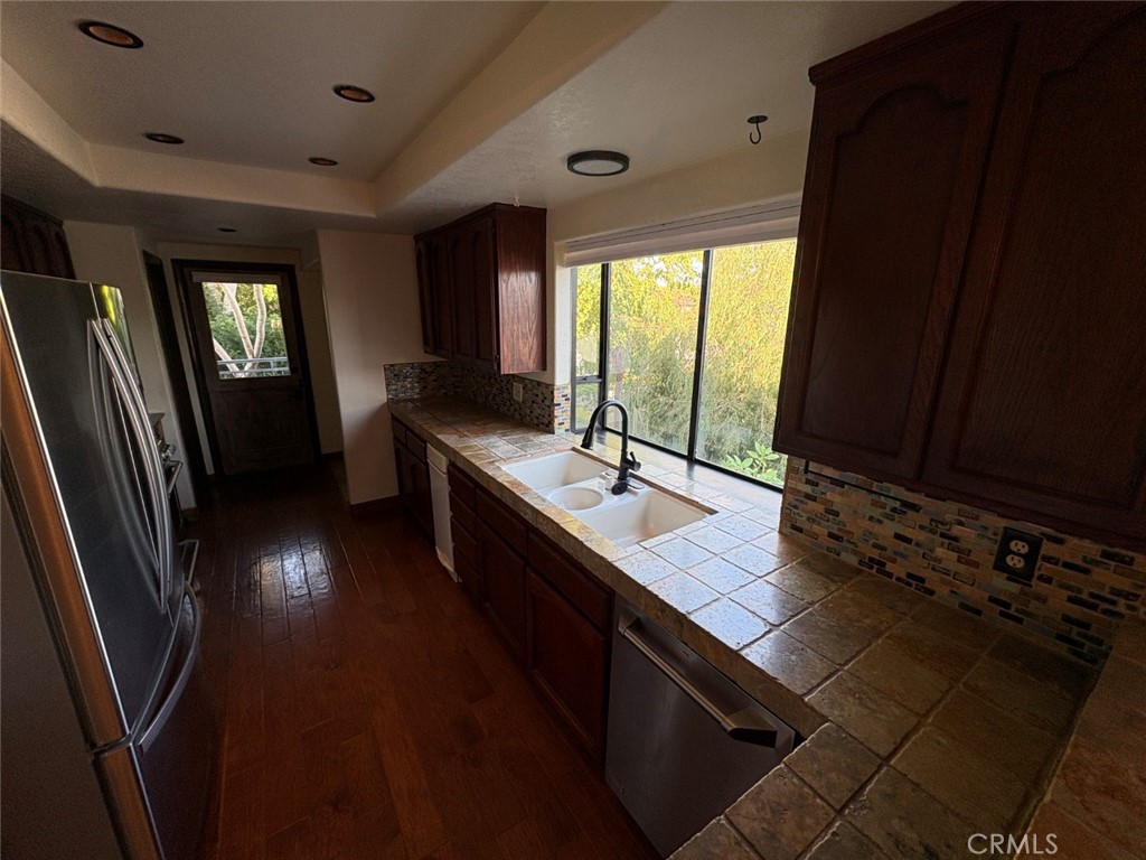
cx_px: 573
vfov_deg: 85.7
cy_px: 430
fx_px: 463
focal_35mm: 14
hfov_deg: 102.1
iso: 80
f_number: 2.2
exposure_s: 1/120
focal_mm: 2.22
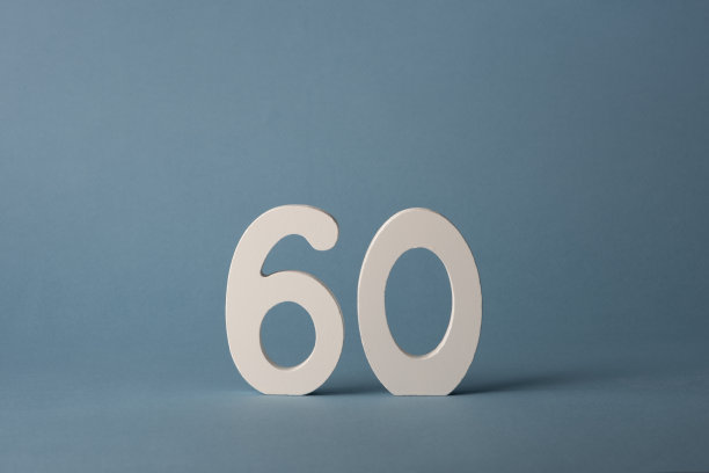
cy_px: 236
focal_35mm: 105
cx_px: 354
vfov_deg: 13.0
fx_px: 2068
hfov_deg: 19.5
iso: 100
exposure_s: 1/200
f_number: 13
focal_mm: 105
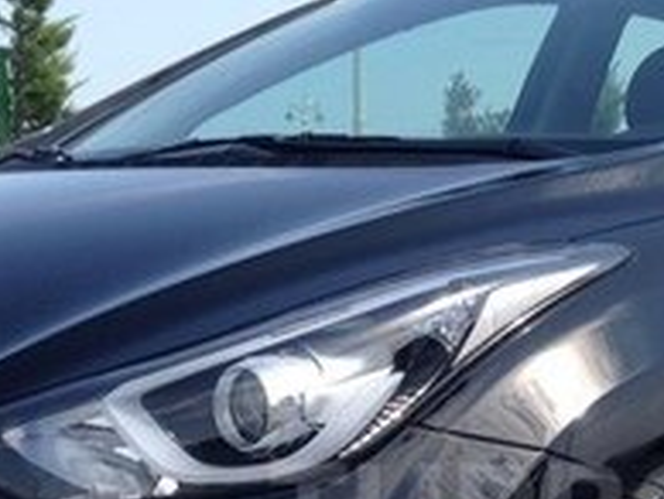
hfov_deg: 17.3
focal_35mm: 112
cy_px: 514
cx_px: 620
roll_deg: -0.5
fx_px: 2151
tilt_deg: -9.4
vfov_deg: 13.1
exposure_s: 1/1178
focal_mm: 4.12
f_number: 2.4
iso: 50
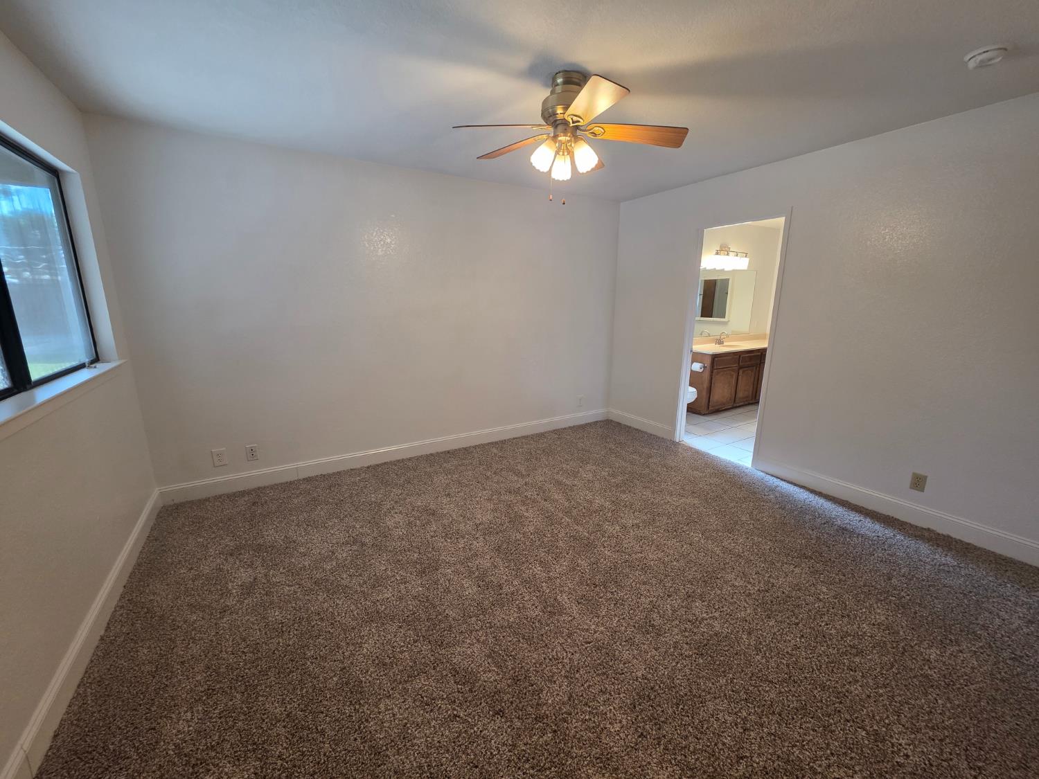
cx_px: 520
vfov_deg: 89.9
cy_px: 390
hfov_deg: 106.2
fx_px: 390
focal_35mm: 13
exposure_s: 1/120
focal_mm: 2.2
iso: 250
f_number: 1.9
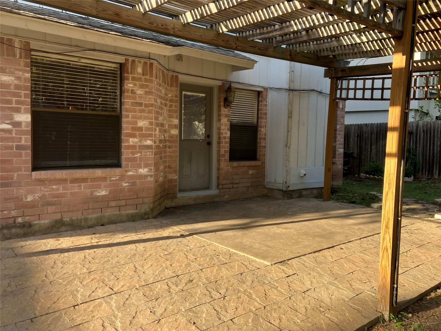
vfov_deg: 49.7
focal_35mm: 28
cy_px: 166
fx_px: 357
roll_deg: -0.8
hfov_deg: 63.4
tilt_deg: -3.5
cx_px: 220
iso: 32
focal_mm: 3.99
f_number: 1.8
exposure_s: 1/357
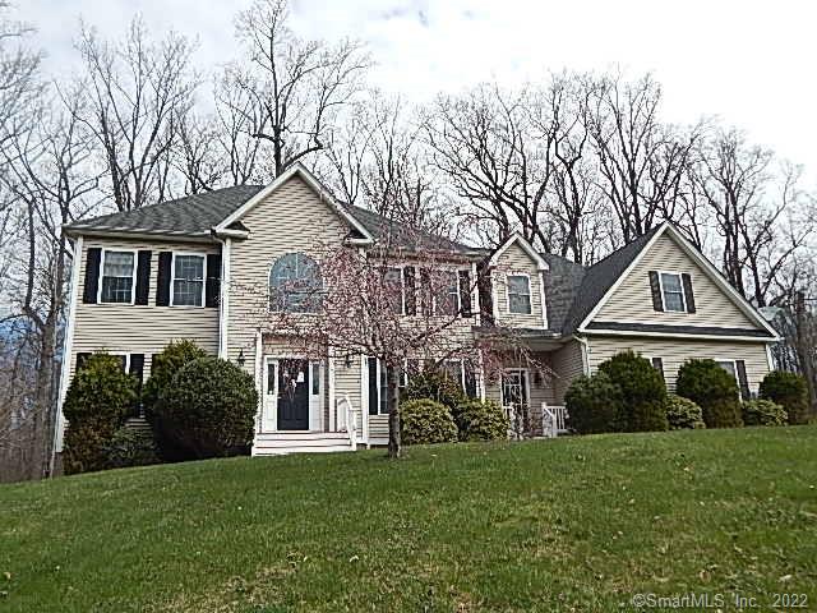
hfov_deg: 63.4
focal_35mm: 28
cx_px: 408
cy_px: 306
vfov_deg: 49.7
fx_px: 661
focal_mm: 5.1
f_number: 6.3
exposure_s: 1/400
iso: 125
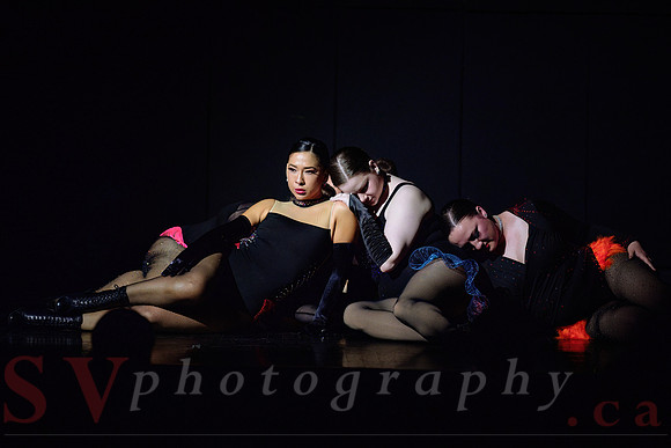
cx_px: 321
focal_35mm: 209
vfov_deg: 6.6
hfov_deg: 9.9
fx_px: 3891
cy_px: 214
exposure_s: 1/320
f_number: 2.8
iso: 1600
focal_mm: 200
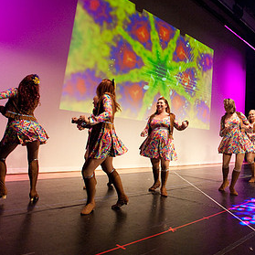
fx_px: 250
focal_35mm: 30
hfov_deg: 51.8
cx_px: 190
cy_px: 94
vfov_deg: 53.4
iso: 3200
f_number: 4
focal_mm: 17
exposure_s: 1/200
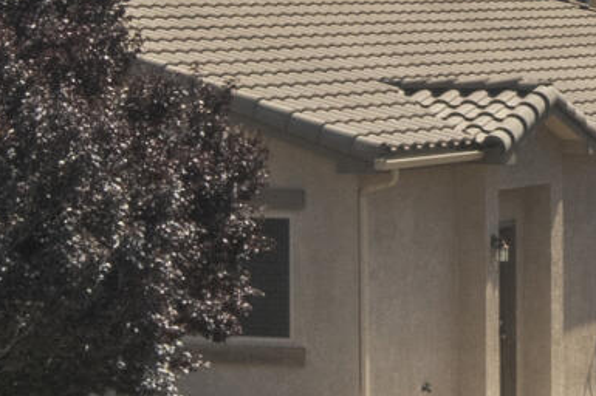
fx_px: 3871
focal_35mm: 234
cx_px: 481
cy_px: 73
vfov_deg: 5.9
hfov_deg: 8.8
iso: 320
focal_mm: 20
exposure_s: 1/250
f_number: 16
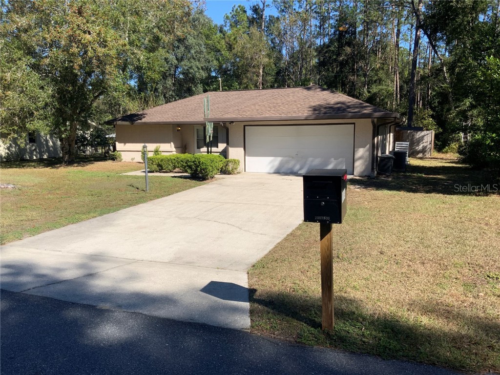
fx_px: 419
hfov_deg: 61.7
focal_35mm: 29
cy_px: 188
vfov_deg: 48.2
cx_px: 250
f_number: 1.8
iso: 16
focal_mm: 3
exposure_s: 1/1730
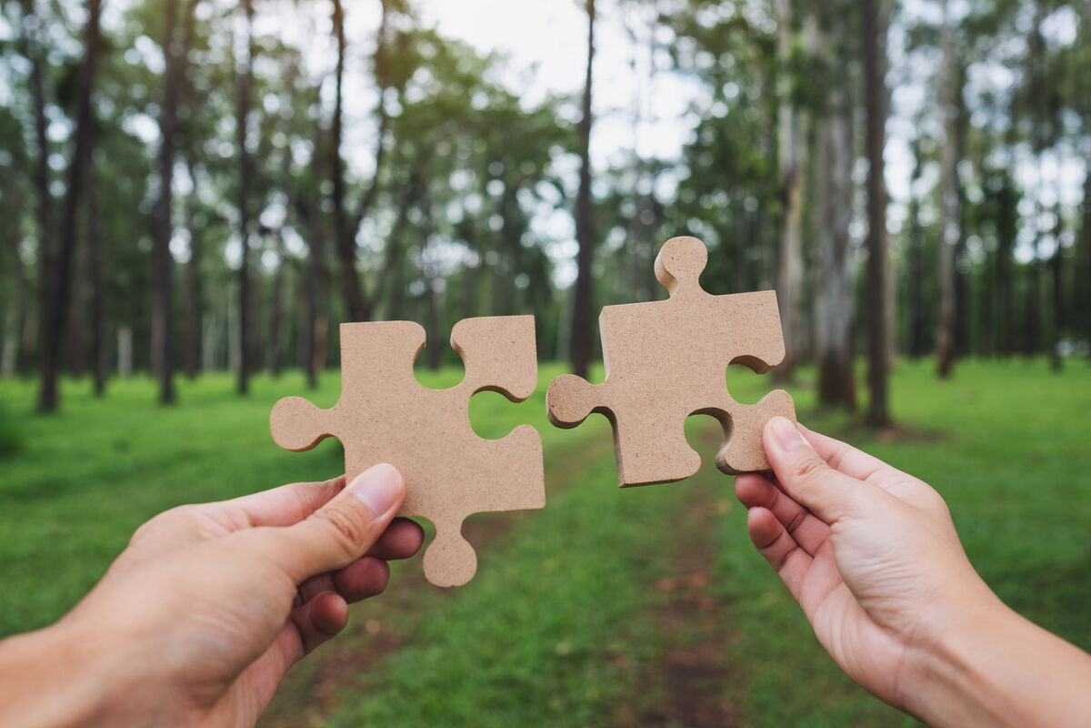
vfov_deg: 37.9
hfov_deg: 54.4
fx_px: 1061
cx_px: 546
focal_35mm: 35
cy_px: 364
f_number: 4
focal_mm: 23
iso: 200
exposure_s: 1/280
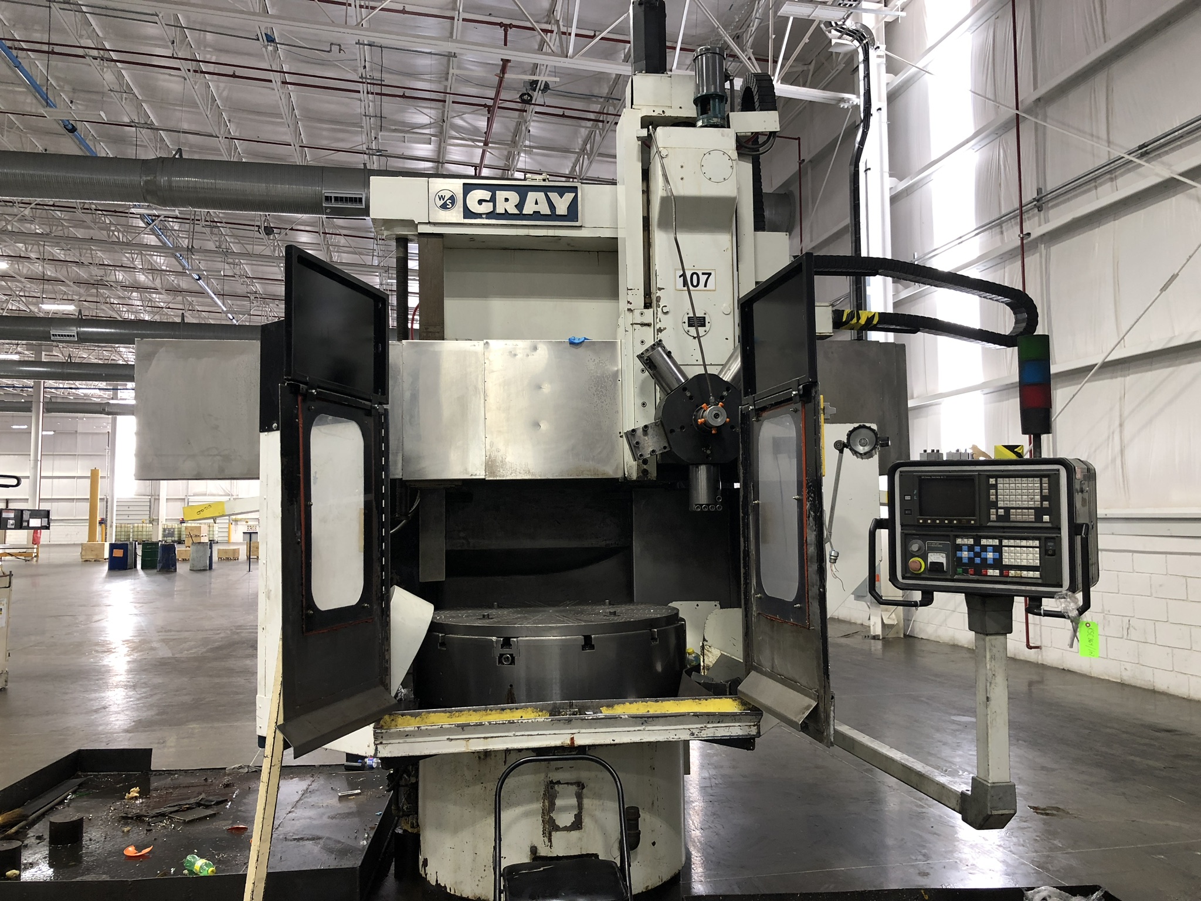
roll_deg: +0.5
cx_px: 600
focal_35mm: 28
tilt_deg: +5.1
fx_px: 971
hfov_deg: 63.4
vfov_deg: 49.7
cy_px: 450
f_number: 1.8
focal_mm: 4
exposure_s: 1/24
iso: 40
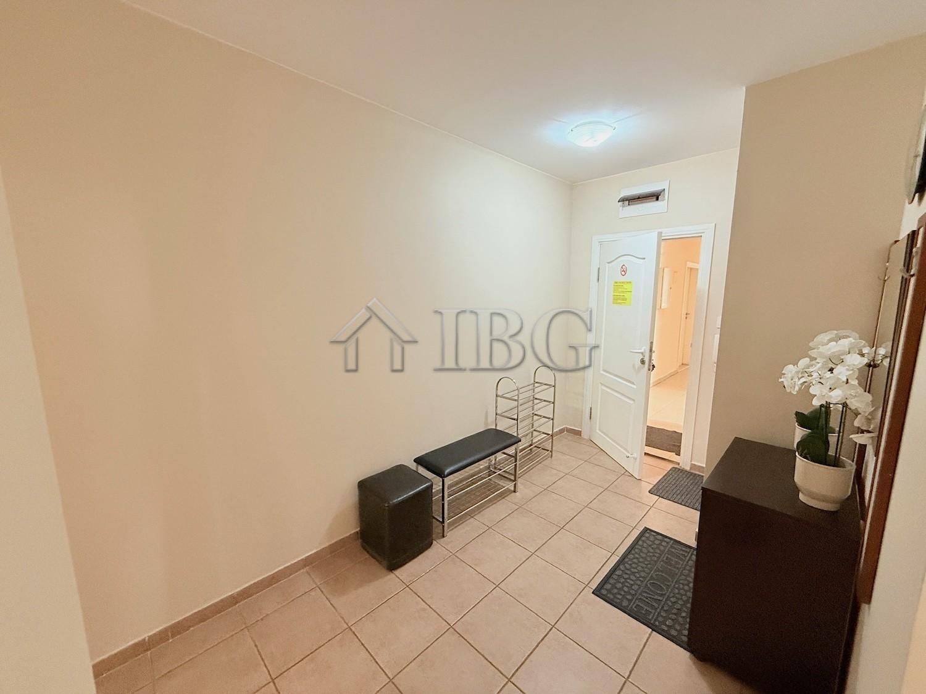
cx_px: 463
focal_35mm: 14
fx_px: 375
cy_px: 347
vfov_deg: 85.7
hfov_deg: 102.1
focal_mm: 2.22
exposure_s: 1/50
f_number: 2.2
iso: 400
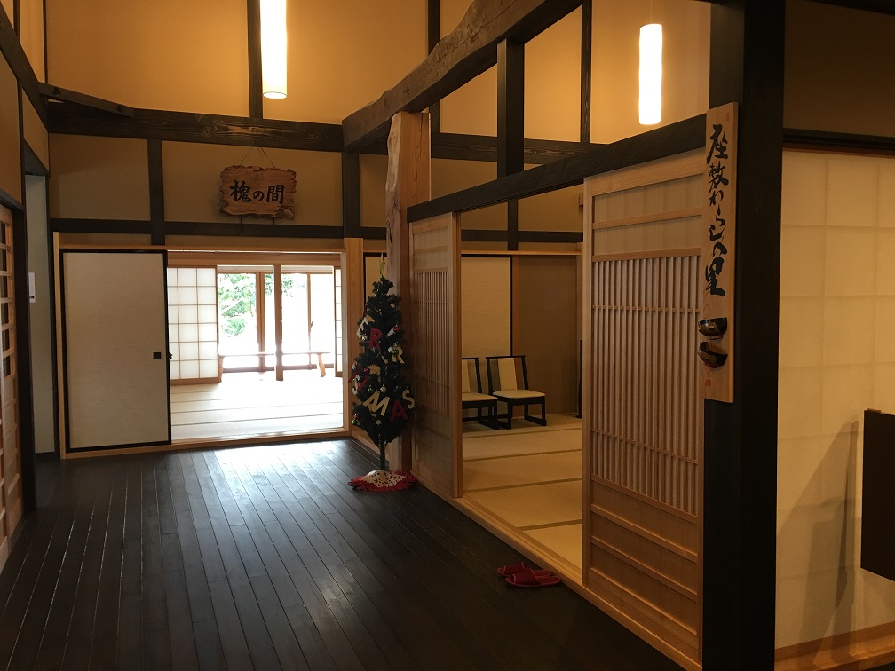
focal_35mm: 29
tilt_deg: -2.2
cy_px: 336
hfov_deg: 61.7
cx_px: 448
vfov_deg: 48.2
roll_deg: -0.7
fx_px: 750
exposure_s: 1/15
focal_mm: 4.15
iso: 50
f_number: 2.2
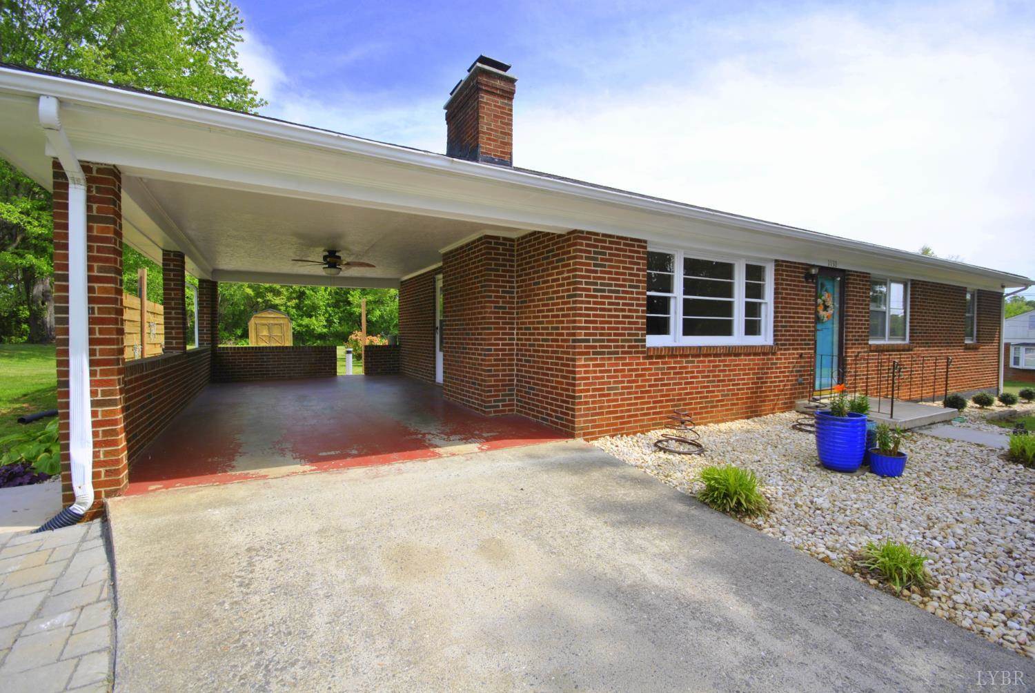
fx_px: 432
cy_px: 346
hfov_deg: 100.3
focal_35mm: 15
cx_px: 518
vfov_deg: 77.5
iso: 100
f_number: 7.1
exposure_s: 1/200
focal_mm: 10
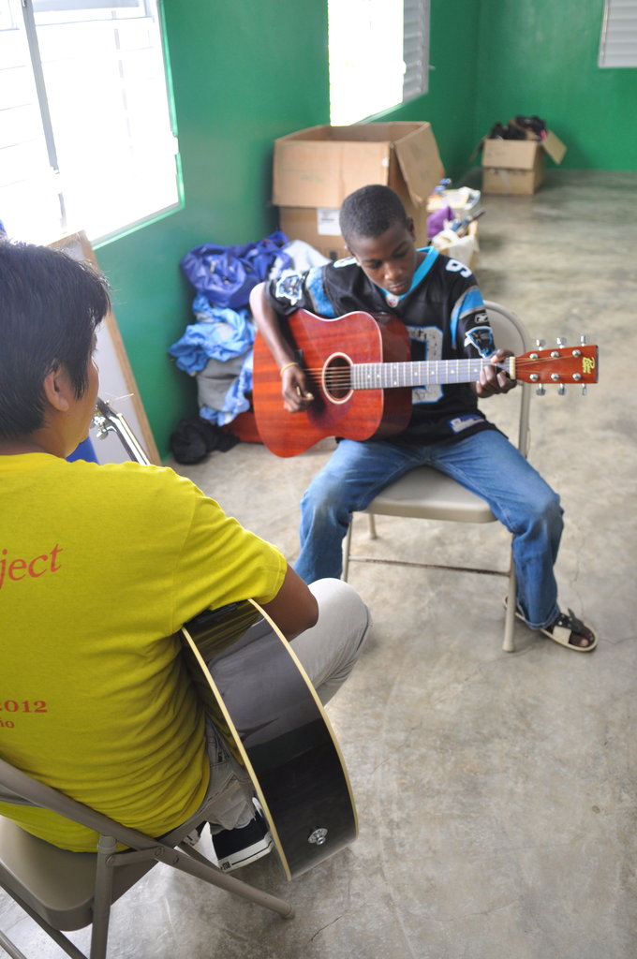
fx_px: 878
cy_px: 480
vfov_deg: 57.3
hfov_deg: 39.9
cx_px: 318
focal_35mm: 33
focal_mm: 22
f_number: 2.8
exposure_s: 1/40
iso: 400
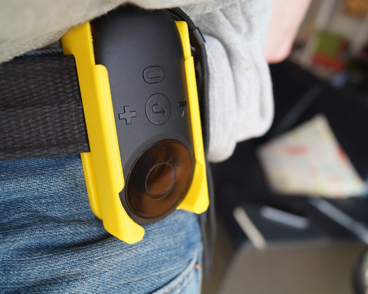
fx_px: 370
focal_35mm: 34
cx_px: 173
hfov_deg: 52.8
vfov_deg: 43.4
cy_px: 146
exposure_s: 1/160
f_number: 4
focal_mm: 20
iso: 1250
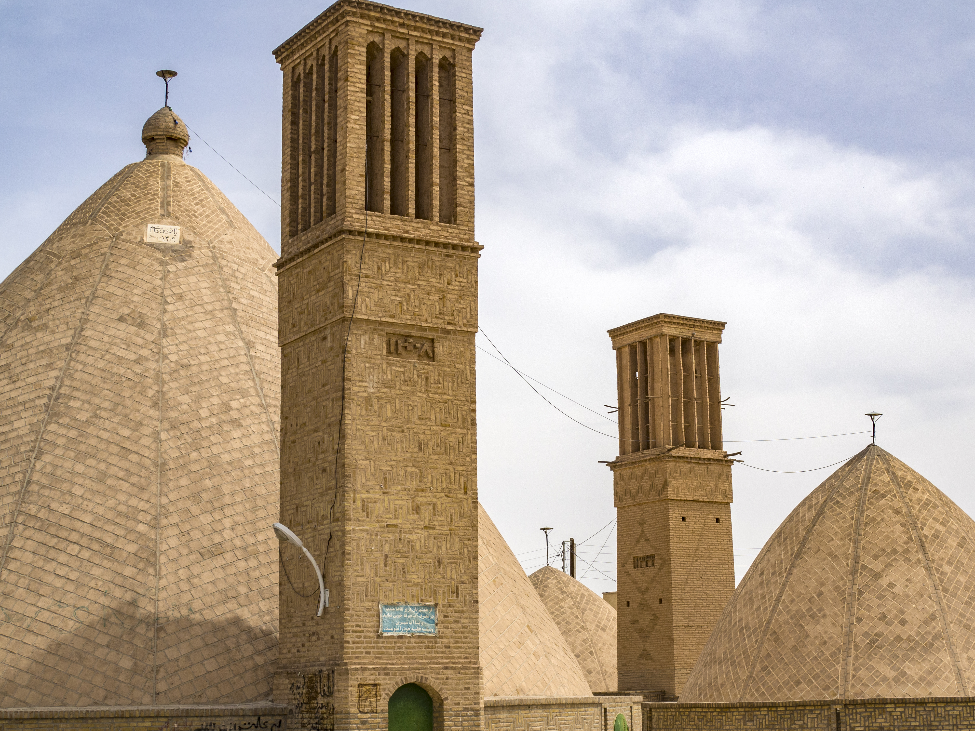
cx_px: 539
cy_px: 412
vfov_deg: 25.2
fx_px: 1634
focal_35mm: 58
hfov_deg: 33.2
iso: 200
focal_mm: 25
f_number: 8
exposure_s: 1/800
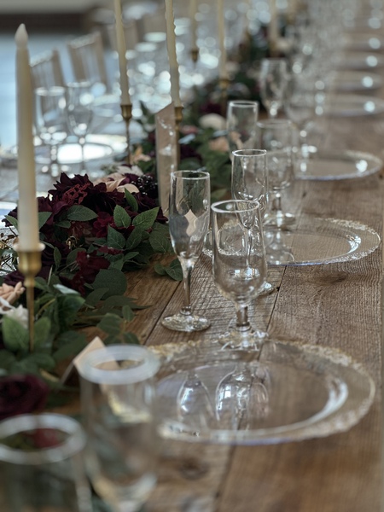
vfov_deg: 25.3
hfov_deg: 19.1
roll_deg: +2.2
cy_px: 256
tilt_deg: -15.7
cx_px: 192
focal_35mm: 77
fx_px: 1139
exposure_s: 1/120
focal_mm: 9
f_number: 2.8
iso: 125
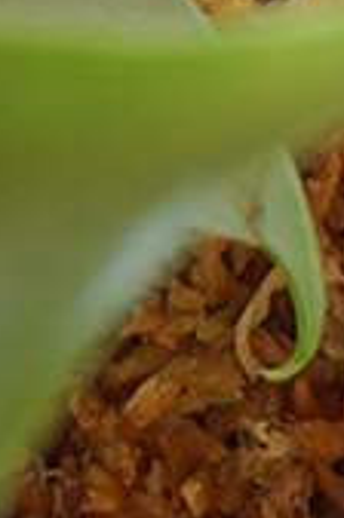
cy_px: 178
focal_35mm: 481
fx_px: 6916
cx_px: 516
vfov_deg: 4.3
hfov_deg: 2.8
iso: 100
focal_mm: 45
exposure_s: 1/3
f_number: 5.6
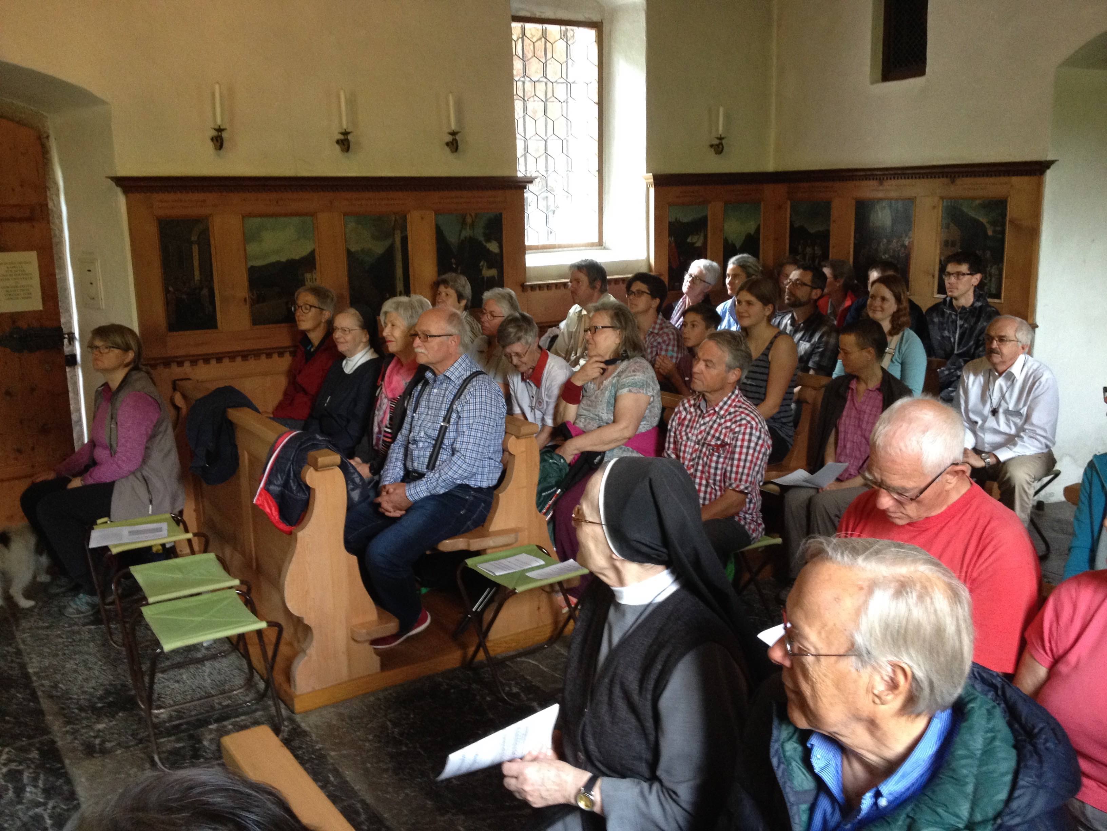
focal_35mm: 35
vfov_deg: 40.7
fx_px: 1119
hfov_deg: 52.6
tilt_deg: -12.1
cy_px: 416
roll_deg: +1.2
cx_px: 554
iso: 200
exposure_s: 1/20
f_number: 2.4
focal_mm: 4.28
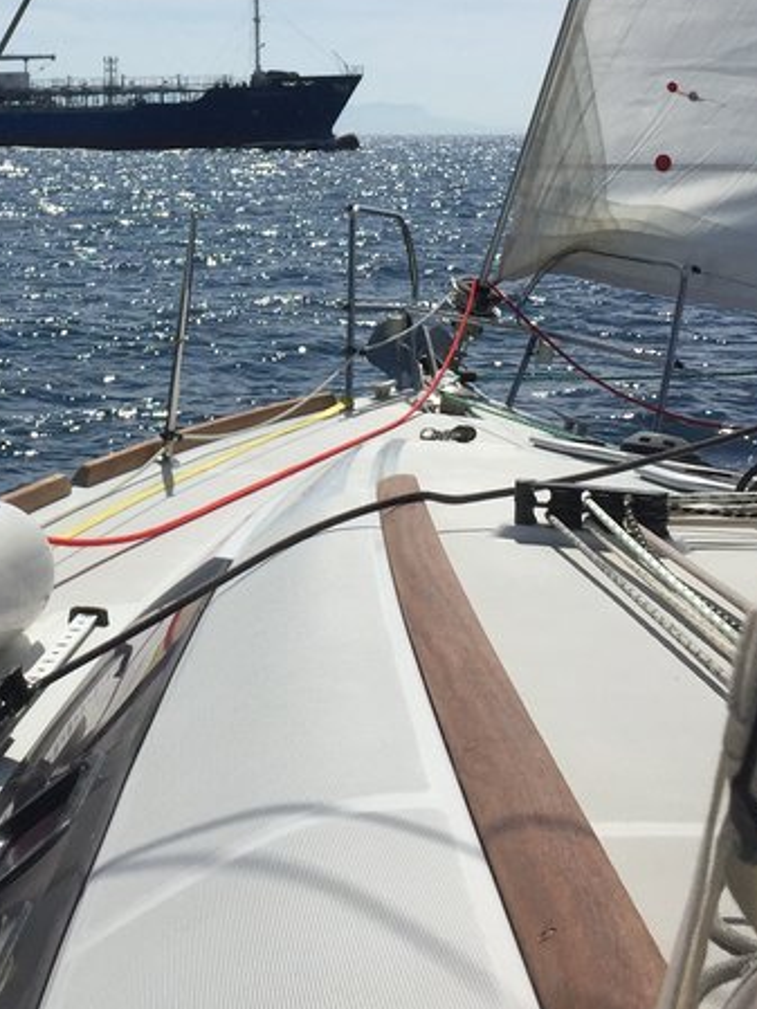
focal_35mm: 71
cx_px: 100
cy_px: 124
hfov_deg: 20.4
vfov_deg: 26.6
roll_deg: -0.6
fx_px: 2069
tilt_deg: -2.4
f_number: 2.2
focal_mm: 4.15
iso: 32
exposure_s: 1/6623
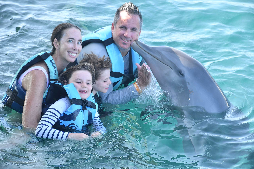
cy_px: 84
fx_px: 1002
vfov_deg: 9.7
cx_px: 127
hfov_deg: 14.4
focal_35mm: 142
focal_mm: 95
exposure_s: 1/320
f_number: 8
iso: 500
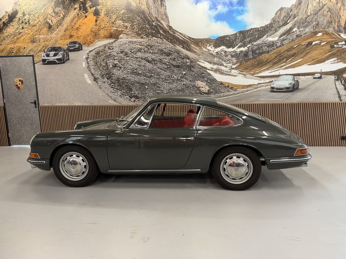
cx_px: 173
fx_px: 240
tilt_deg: -10.0
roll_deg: +1.7
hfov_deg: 71.6
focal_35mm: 24
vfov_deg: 56.8
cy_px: 130
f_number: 1.78
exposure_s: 1/50
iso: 160
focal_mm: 6.76
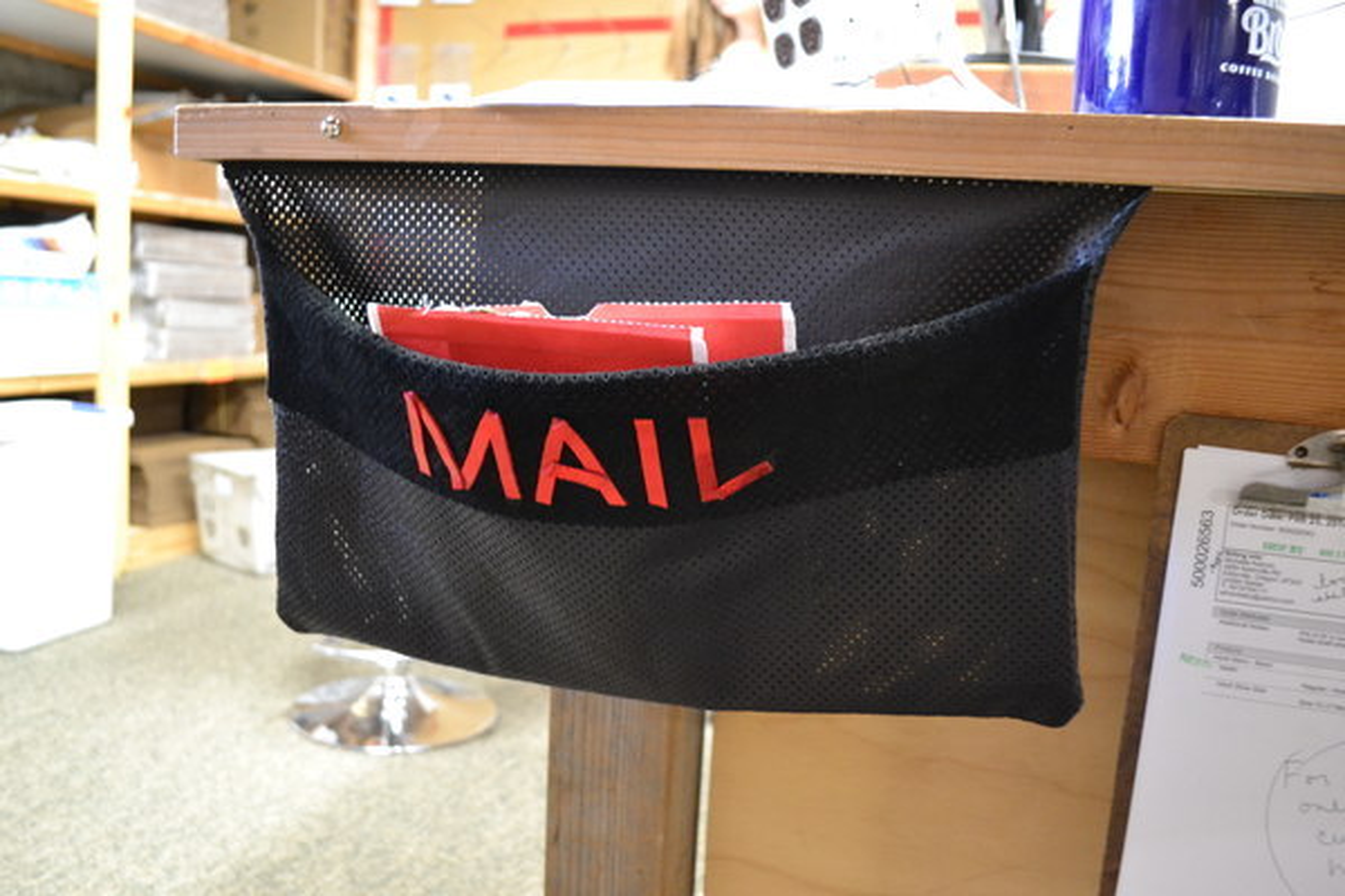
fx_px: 1121
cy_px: 448
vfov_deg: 43.6
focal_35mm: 30
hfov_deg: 61.9
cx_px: 672
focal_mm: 20
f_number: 3.8
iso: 3200
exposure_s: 1/25
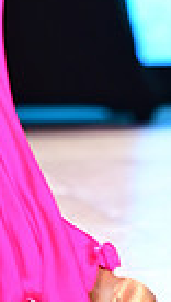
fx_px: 7068
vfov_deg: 2.4
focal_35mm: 880
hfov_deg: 1.4
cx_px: 28
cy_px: -116
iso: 1600
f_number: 2.8
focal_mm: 200
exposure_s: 1/320
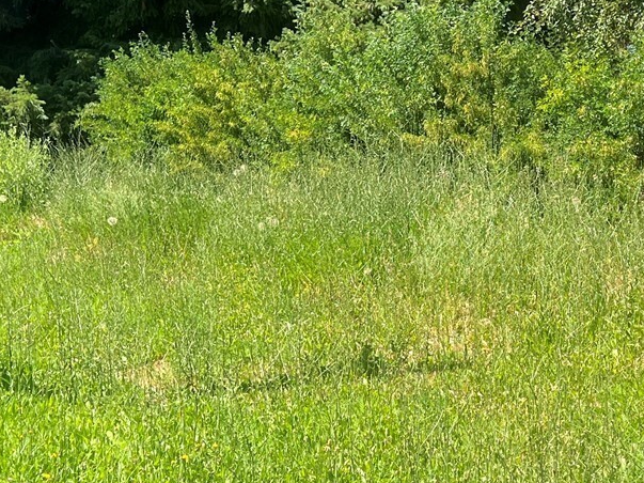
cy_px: 357
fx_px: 1283
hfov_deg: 28.1
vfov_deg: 21.1
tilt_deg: -9.2
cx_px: 392
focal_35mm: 69
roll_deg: +1.0
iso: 50
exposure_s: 1/1511
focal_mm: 5.7
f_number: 1.5
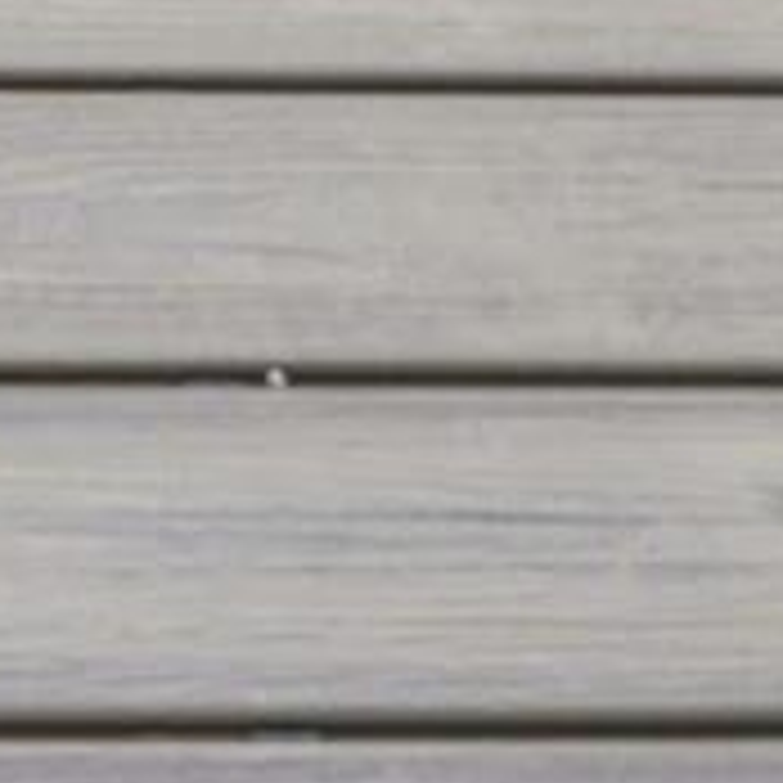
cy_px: -1460
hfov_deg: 16.7
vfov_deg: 11.7
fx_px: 2406
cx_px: -418
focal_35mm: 94
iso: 200
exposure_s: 1/15
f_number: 11
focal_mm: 12
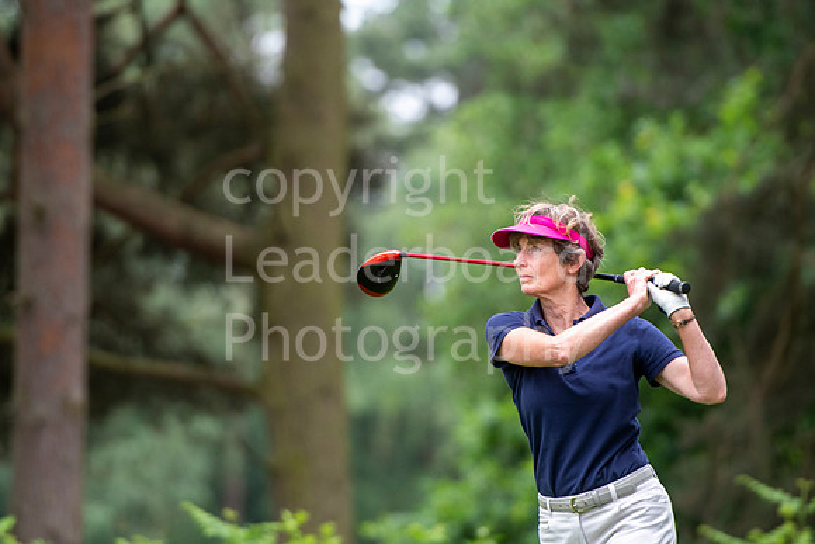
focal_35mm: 300
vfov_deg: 4.6
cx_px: 408
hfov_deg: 6.9
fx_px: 6793
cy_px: 272
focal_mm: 200
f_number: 3.2
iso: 800
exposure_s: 1/1600
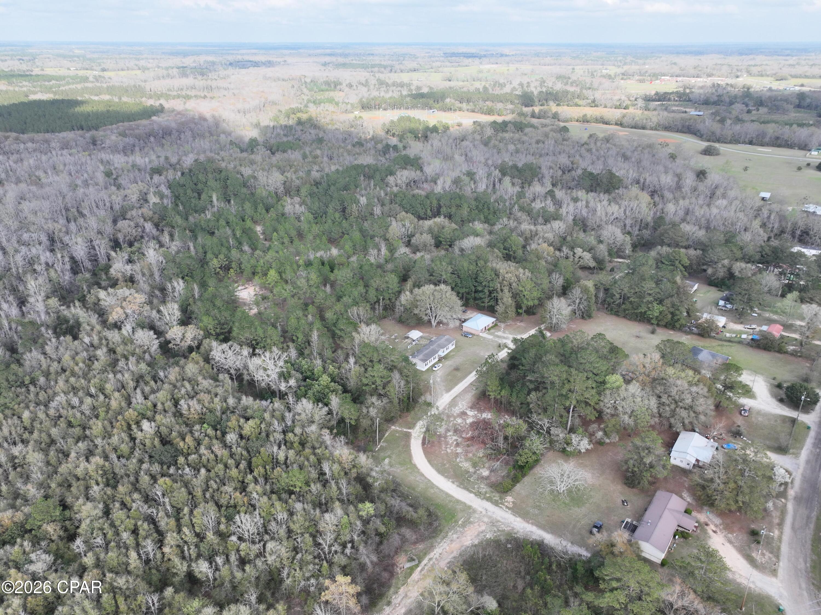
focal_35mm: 24
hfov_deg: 71.6
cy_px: 308
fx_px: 569
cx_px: 410
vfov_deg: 56.8
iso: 320
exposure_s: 1/160
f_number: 2.8
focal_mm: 12.29
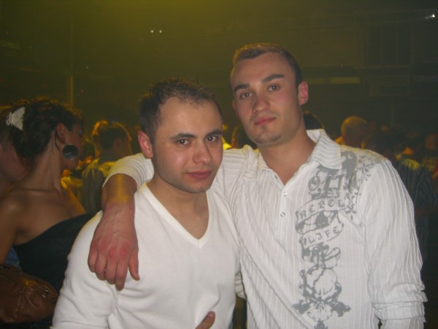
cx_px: 219
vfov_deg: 37.7
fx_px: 481
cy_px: 164
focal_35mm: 38
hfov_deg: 49.0
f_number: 2.8
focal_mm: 7.9
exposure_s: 1/60
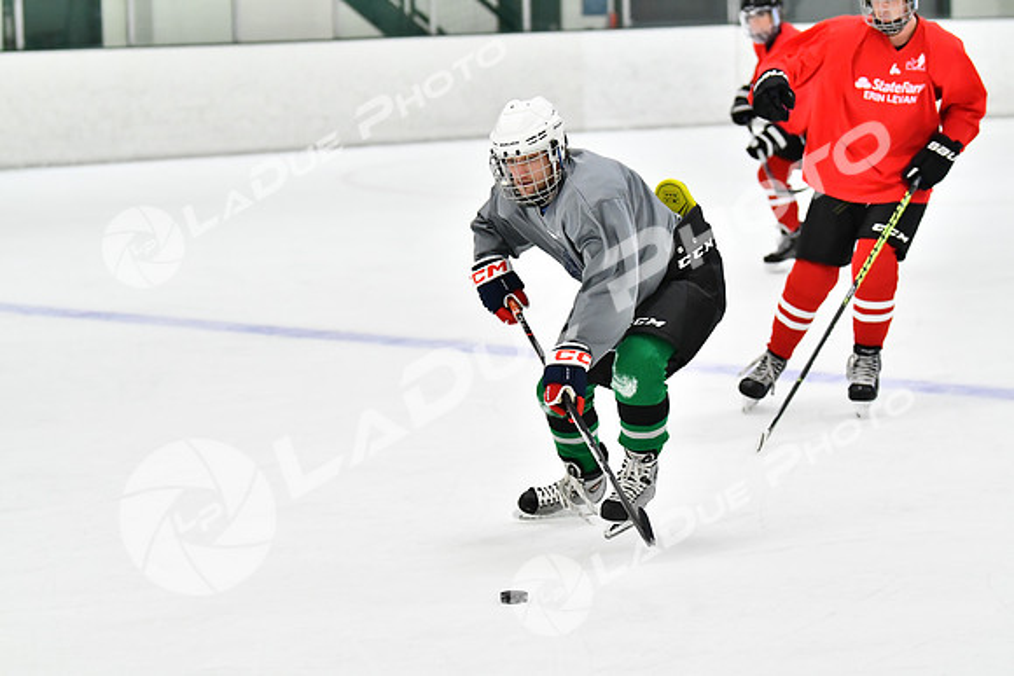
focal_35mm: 153
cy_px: 338
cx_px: 507
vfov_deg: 9.0
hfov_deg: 13.4
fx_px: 4310
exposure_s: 1/1250
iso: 5000
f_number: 2.8
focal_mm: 102
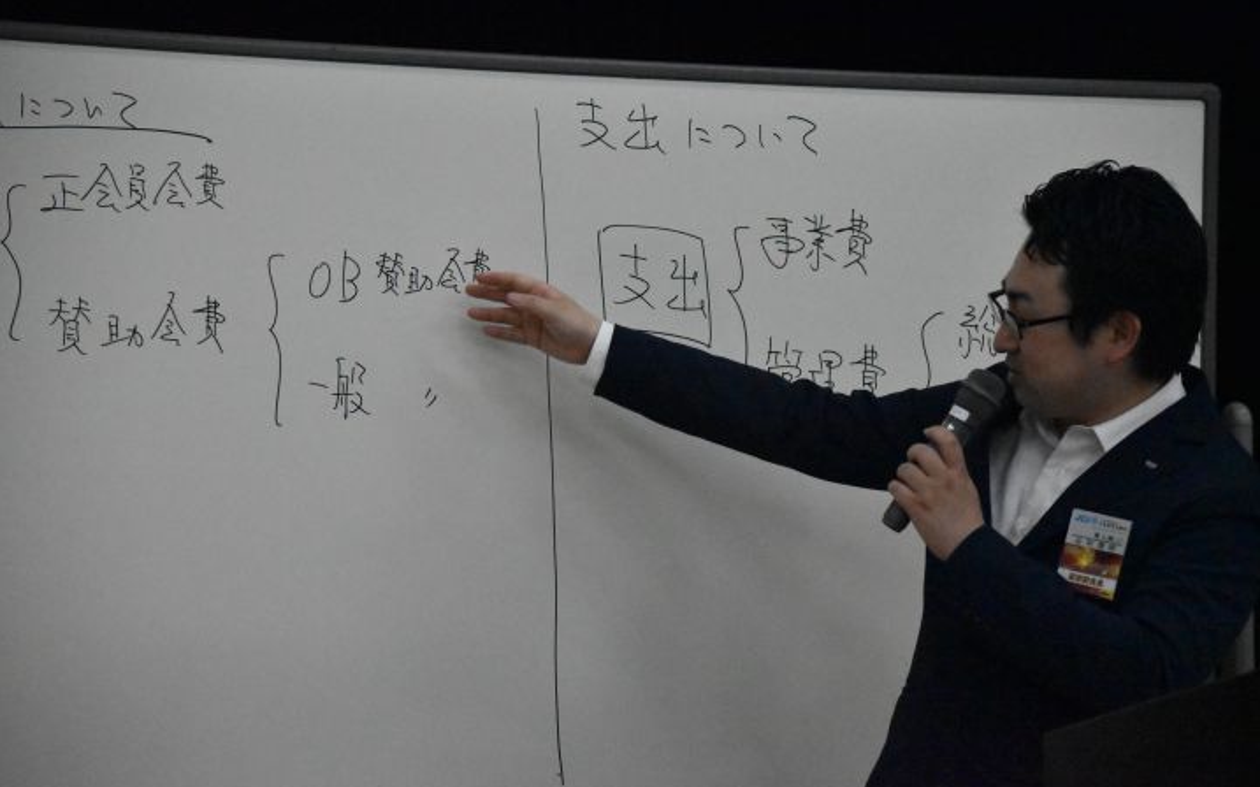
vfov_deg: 7.4
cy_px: 406
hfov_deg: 11.8
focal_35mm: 178
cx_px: 631
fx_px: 6112
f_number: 5.6
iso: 12800
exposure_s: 1/3200
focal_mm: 116
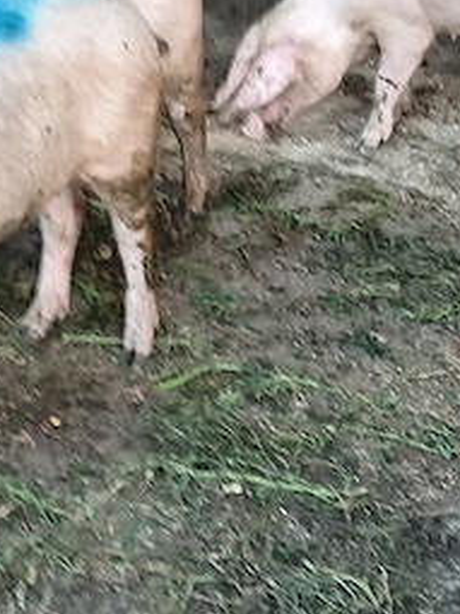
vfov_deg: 22.9
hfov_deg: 17.4
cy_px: 194
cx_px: 229
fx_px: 1507
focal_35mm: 85
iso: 1052
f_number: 1.8
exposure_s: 1/20
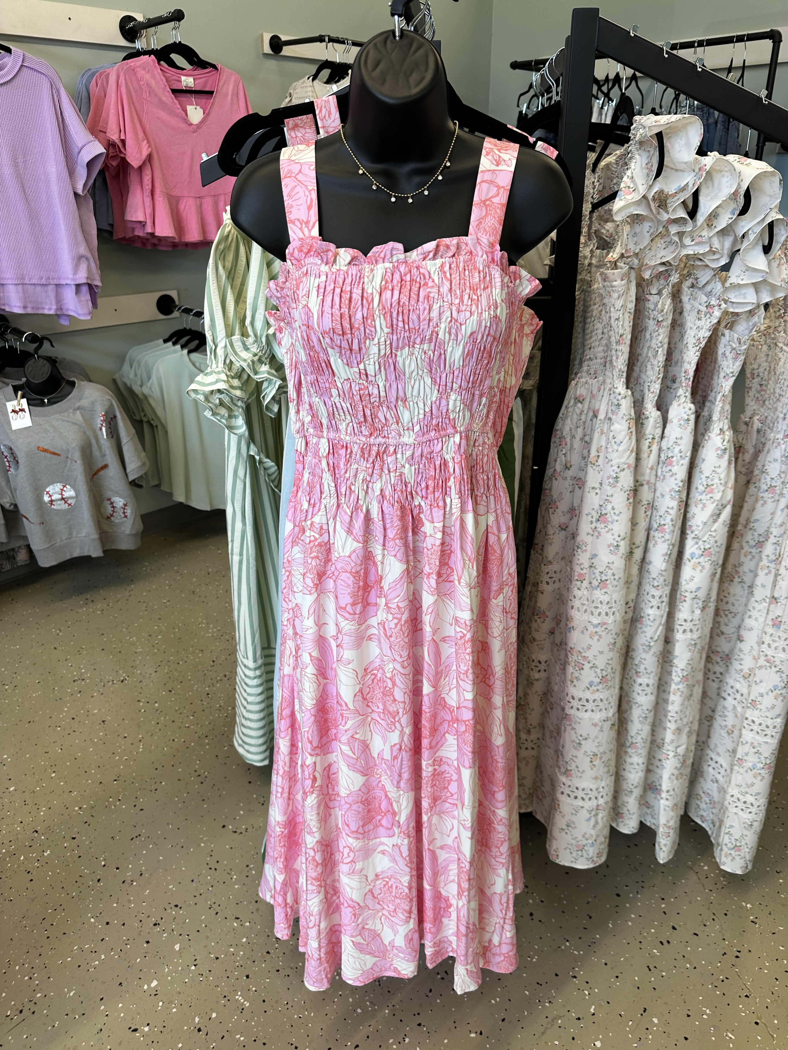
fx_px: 728
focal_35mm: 24
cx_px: 394
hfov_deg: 56.8
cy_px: 525
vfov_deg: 71.6
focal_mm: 6.86
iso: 80
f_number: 1.78
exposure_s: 1/67
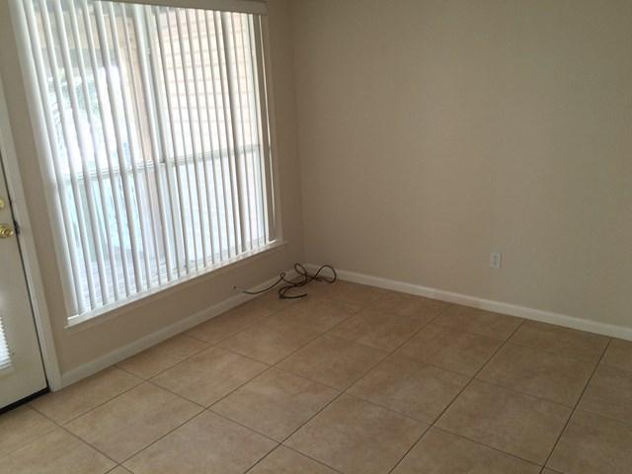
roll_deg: +1.8
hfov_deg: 61.7
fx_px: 529
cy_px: 237
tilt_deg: -15.4
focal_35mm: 29
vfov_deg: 48.2
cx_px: 316
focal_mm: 4.15
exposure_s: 1/30
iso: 64
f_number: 2.2
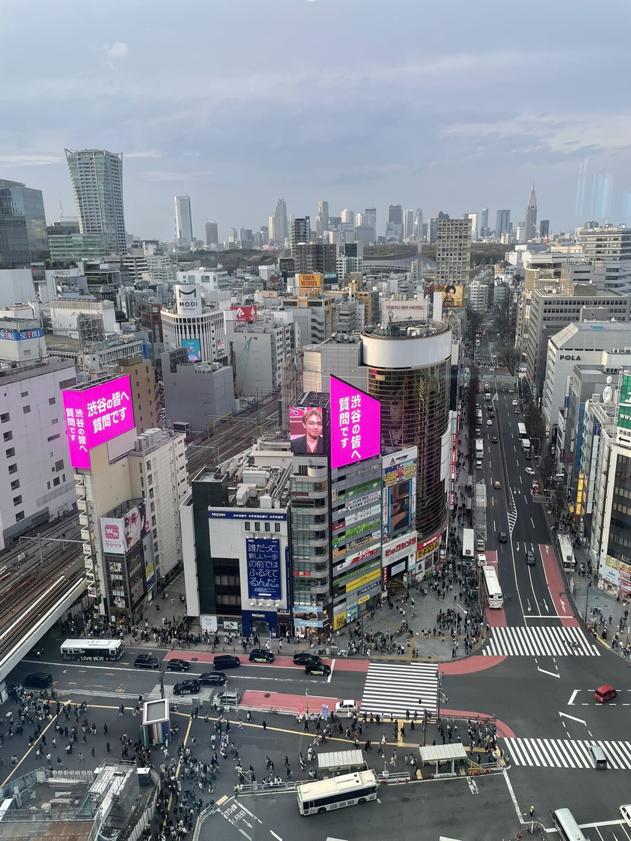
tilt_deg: -14.9
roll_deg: +1.2
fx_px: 632
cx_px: 316
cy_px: 420
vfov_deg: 67.3
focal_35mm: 26
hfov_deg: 53.1
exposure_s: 1/241
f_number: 1.6
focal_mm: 4.2
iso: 32
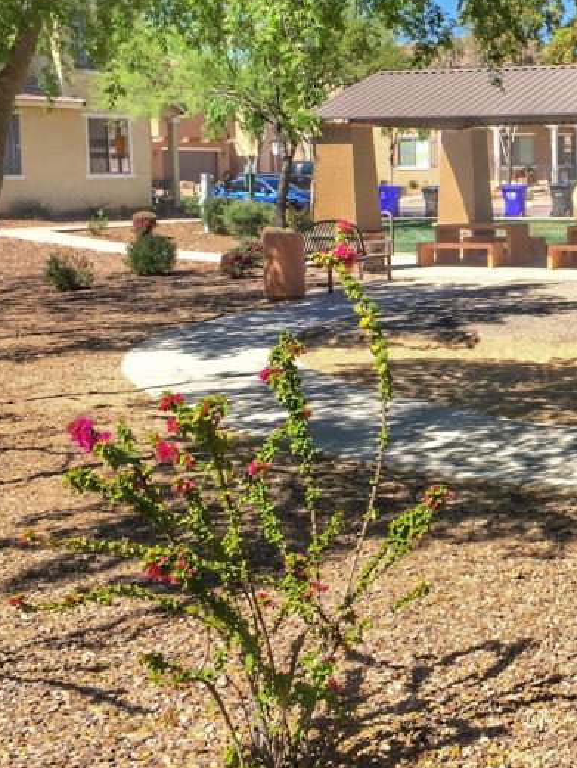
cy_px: 321
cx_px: 605
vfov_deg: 33.7
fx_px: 1266
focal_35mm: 57
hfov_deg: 24.3
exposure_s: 1/964
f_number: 2.2
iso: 32
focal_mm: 4.15
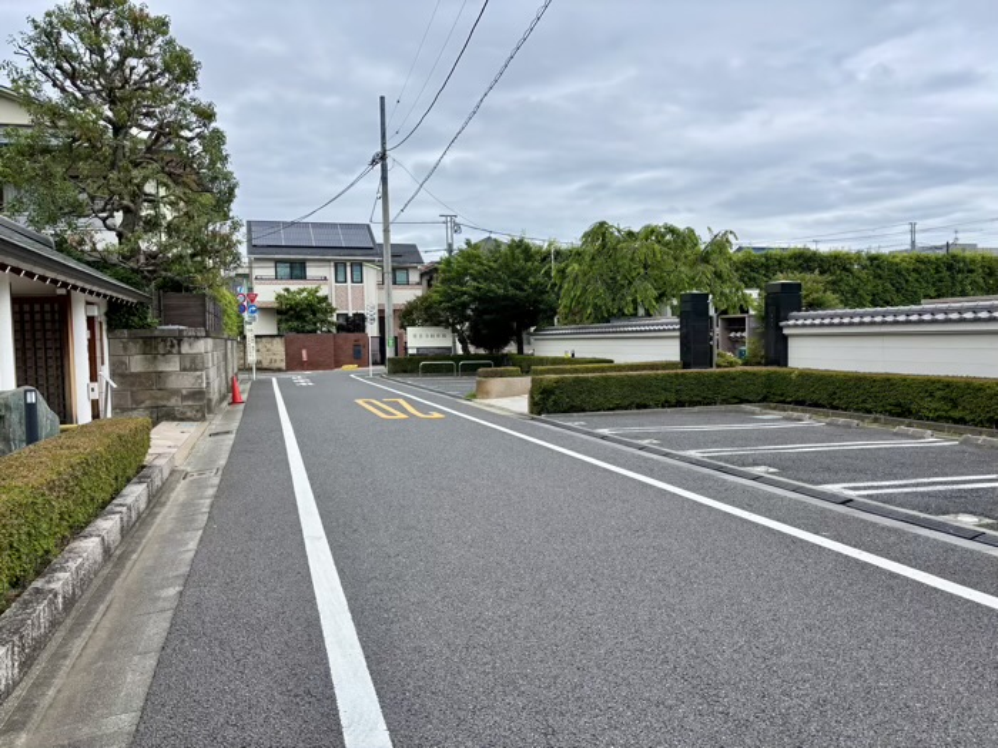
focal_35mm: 26
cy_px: 374
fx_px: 750
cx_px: 499
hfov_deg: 67.3
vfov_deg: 53.1
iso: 50
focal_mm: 5.96
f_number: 1.6
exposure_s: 1/1845
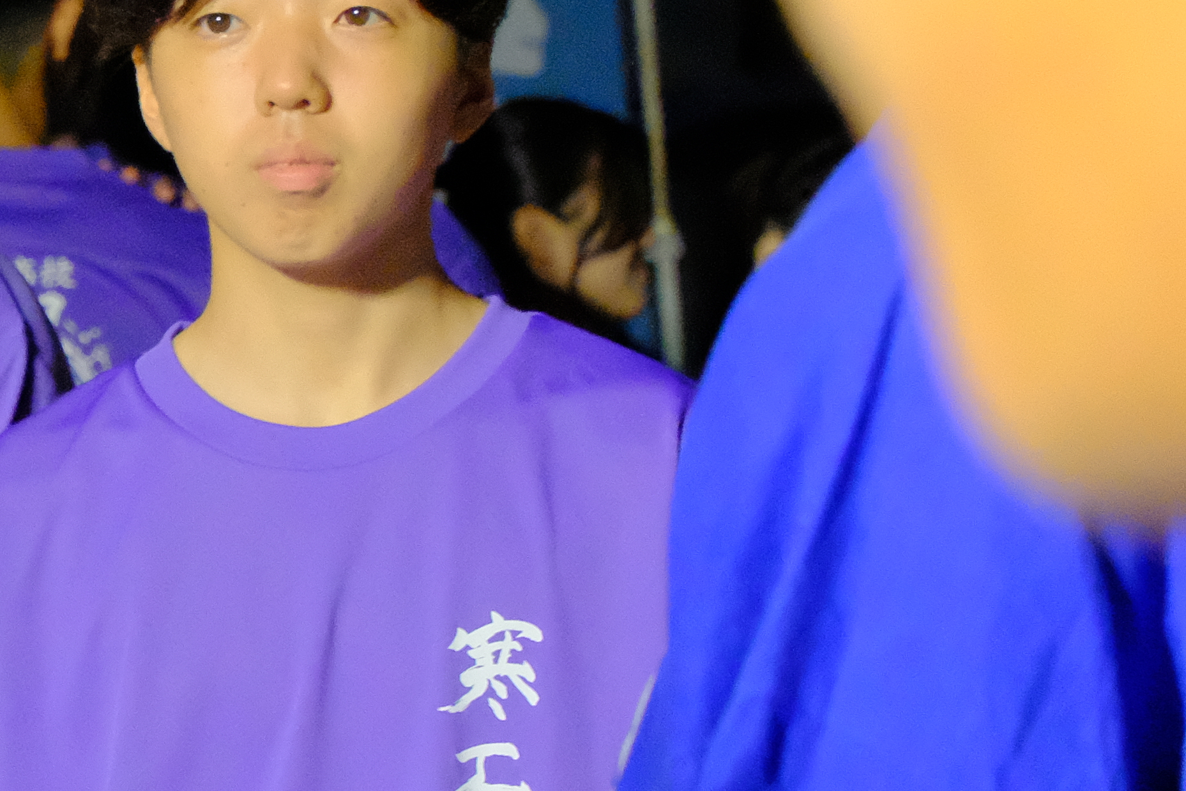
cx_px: -460
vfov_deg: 5.4
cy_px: 144
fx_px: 8301
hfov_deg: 8.0
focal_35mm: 252
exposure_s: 1/240
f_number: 5.6
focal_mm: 52.1
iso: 12800
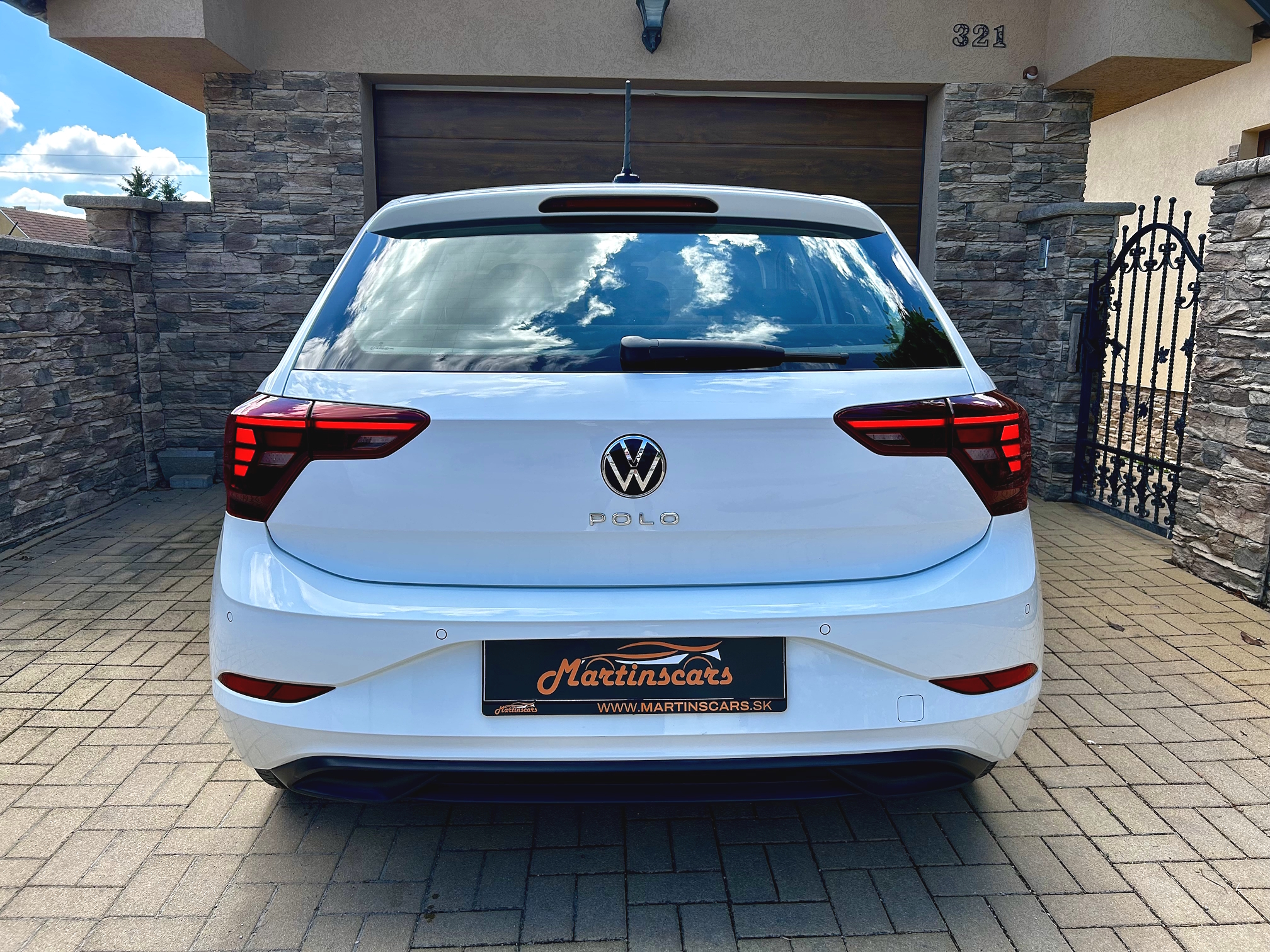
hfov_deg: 67.3
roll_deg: -0.6
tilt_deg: -10.5
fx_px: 954
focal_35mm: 26
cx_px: 635
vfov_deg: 53.1
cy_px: 476
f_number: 1.5
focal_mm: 5.7
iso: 50
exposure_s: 1/1252
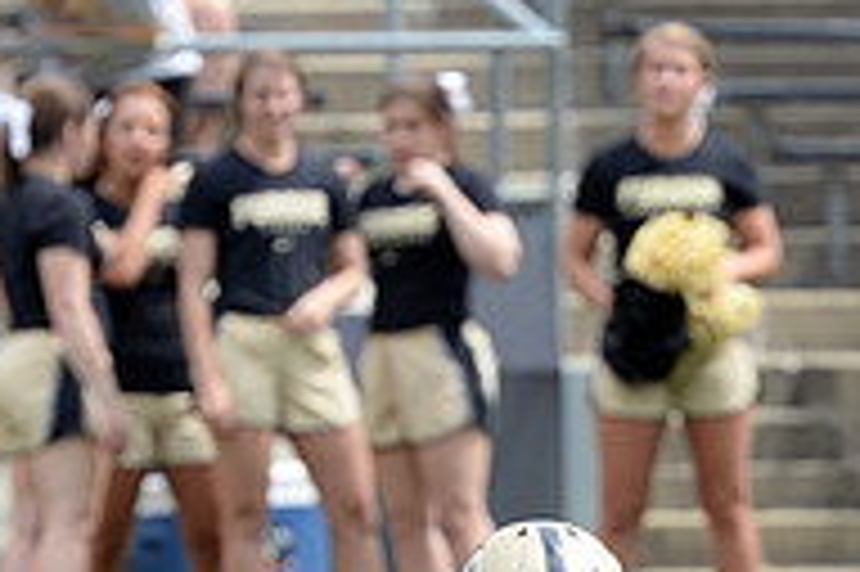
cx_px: 1058
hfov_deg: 2.6
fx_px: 18856
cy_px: 529
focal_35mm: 790
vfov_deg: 1.7
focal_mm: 260
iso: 500
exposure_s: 1/1000
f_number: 7.1
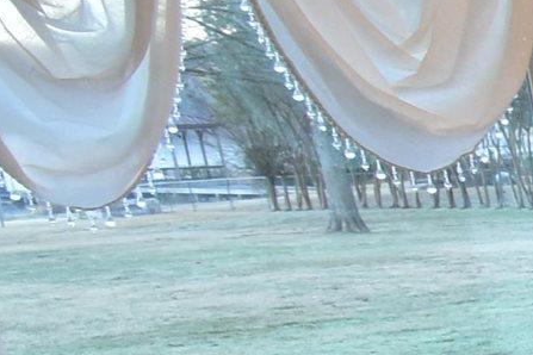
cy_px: 527
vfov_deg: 12.6
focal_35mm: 103
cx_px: 1753
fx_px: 1525
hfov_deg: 10.3
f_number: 8
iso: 500
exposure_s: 1/13
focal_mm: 10
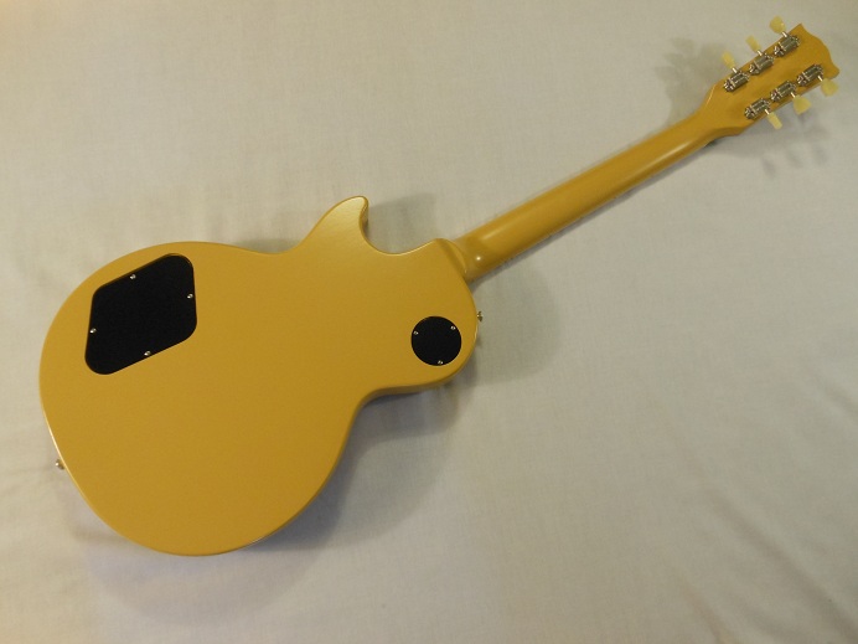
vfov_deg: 54.9
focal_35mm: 25
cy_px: 322
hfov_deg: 69.4
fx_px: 620
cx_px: 429
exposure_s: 1/30
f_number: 3.2
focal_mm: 4.5
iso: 320
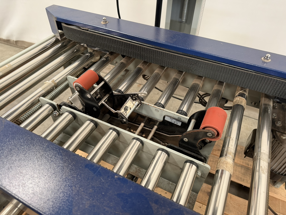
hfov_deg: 71.6
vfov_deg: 56.8
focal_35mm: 24
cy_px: 108
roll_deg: -1.2
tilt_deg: -44.3
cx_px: 143
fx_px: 198
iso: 200
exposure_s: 1/60
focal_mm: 6.76
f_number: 1.78
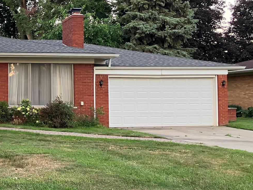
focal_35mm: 59
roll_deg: +0.3
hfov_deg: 30.1
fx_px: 431
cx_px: -10
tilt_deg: +3.1
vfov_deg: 24.8
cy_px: 81
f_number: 1.8
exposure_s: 1/60
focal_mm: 3.99
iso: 100
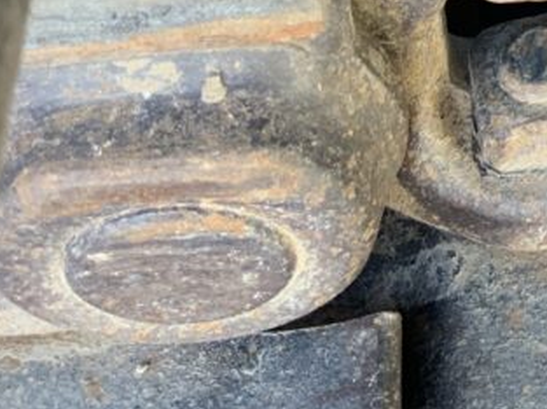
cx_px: 772
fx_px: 1499
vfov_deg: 14.2
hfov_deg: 18.7
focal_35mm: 95
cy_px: -259
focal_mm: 3
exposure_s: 1/69
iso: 64
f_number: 1.8
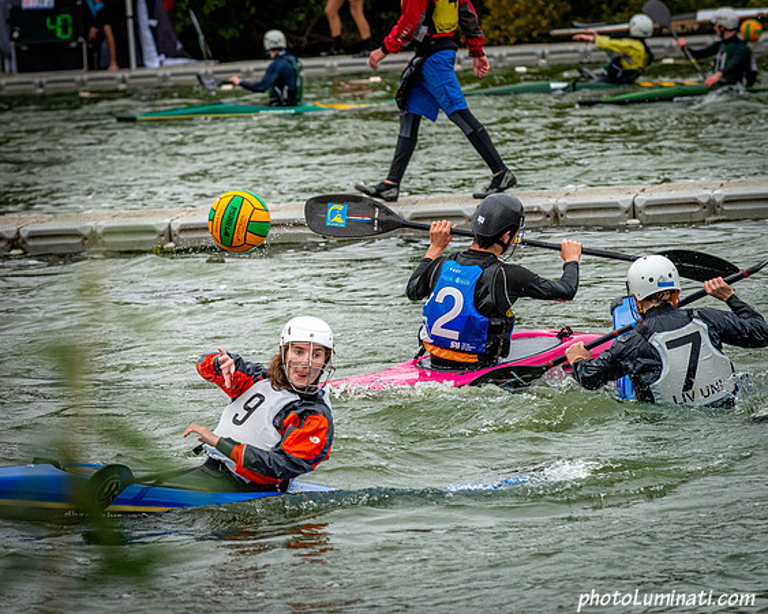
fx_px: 5610
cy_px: 330
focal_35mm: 247
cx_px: 263
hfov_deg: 7.8
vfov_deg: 6.3
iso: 2500
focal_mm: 200
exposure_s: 1/3200
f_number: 5.6
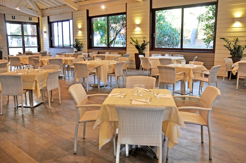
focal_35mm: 33
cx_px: 123
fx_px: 225
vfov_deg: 39.9
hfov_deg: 57.3
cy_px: 82
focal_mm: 22
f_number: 3.5
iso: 320
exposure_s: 1/50
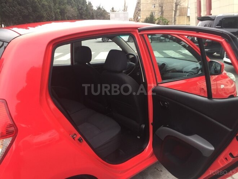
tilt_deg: -18.0
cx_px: 119
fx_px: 199
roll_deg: +0.4
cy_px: 90
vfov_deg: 48.2
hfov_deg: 61.7
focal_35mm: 29
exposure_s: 1/50
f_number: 2.2
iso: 32
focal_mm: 4.15
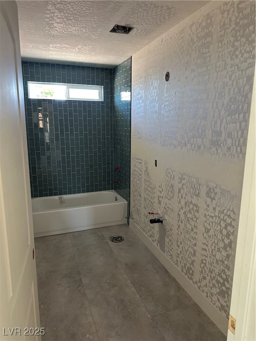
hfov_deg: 56.8
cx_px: 128
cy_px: 170
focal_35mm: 24
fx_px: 237
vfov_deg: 71.6
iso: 320
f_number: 1.78
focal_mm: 6.86
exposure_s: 1/60
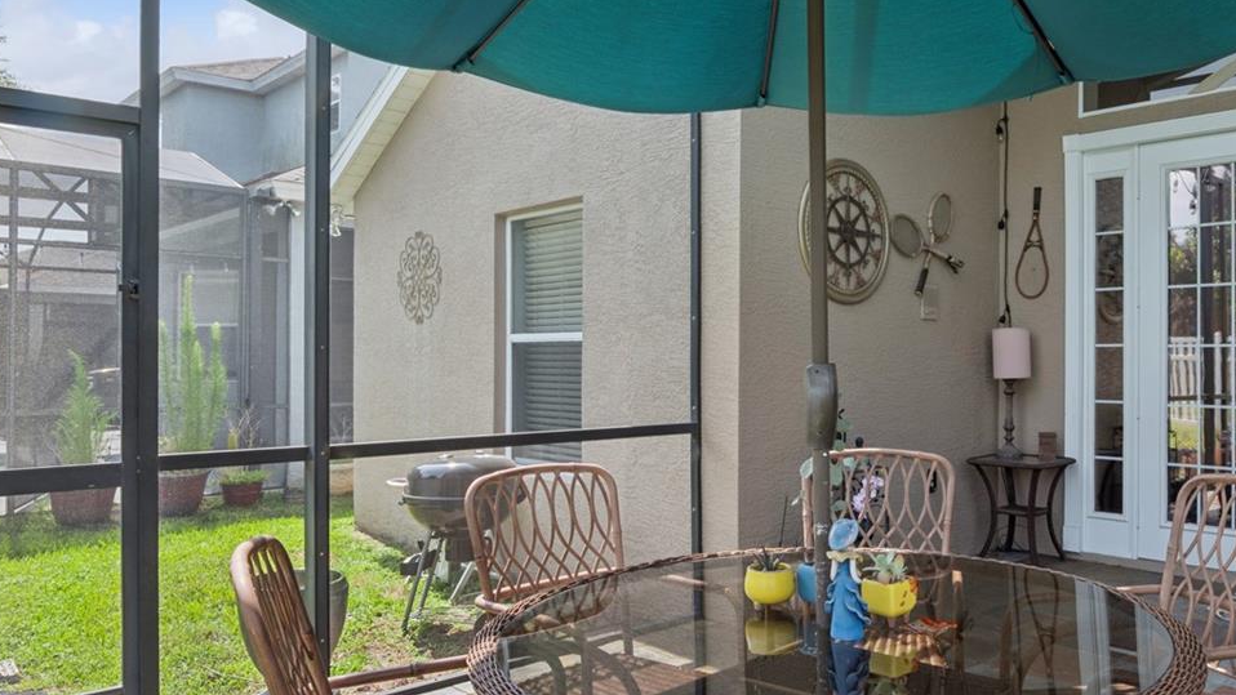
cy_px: 352
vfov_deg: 41.5
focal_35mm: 28
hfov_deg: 67.0
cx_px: 765
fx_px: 918
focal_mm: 16
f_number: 20
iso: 125
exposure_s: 1/13
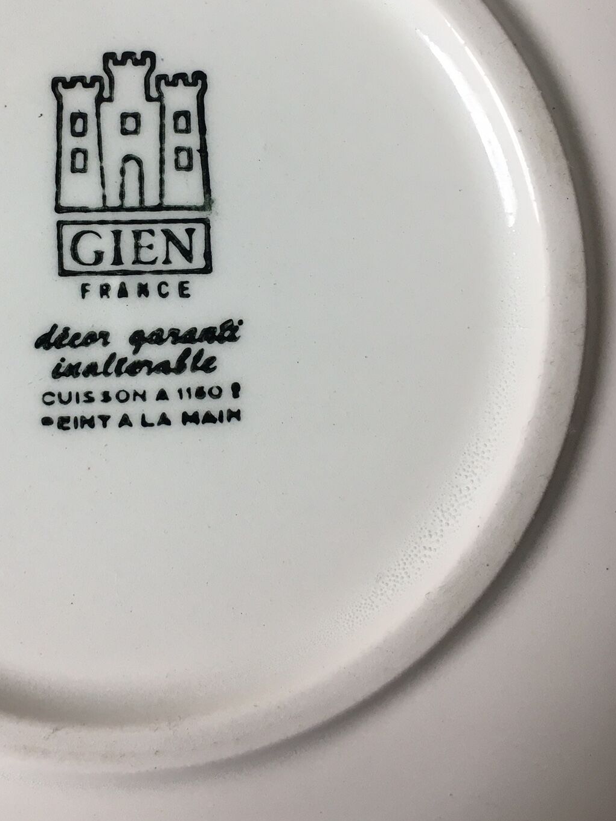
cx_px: 176
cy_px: 268
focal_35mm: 43
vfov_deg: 43.2
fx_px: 1020
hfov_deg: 33.1
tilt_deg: -85.9
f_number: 2.2
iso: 40
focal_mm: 4.15
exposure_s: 1/33
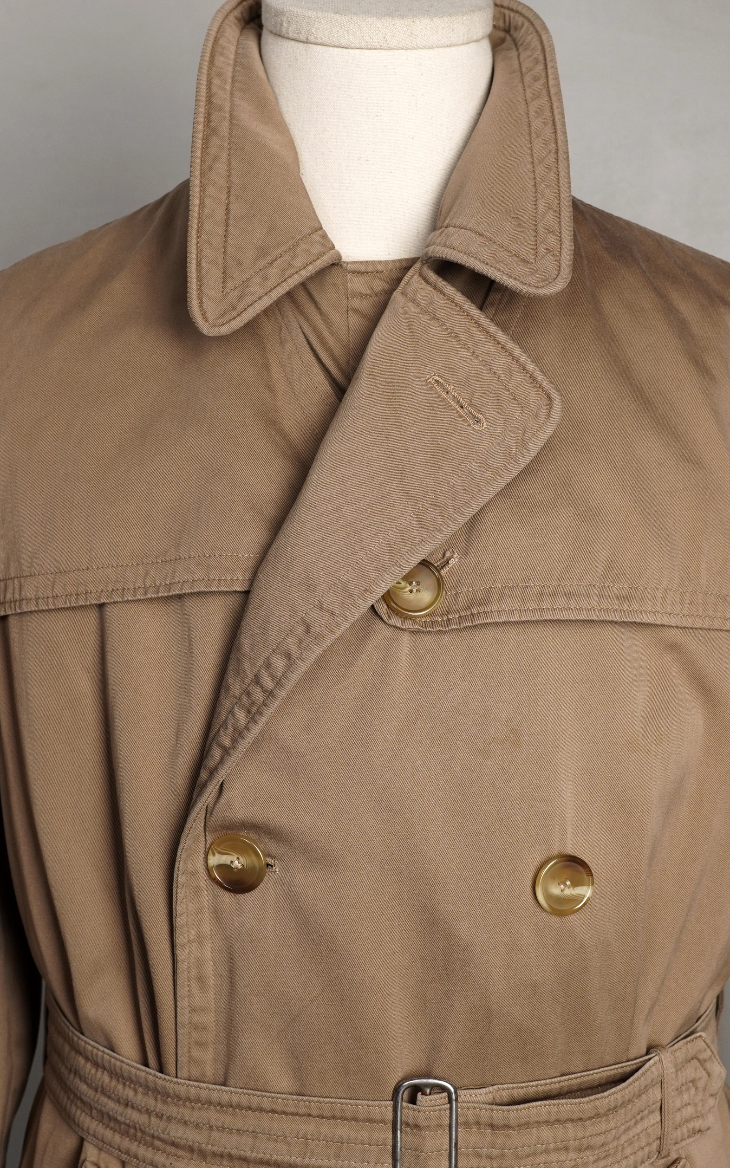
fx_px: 1783
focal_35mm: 56
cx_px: 386
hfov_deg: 23.1
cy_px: 615
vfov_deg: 36.3
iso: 320
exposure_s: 1/50
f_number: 6.3
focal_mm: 32
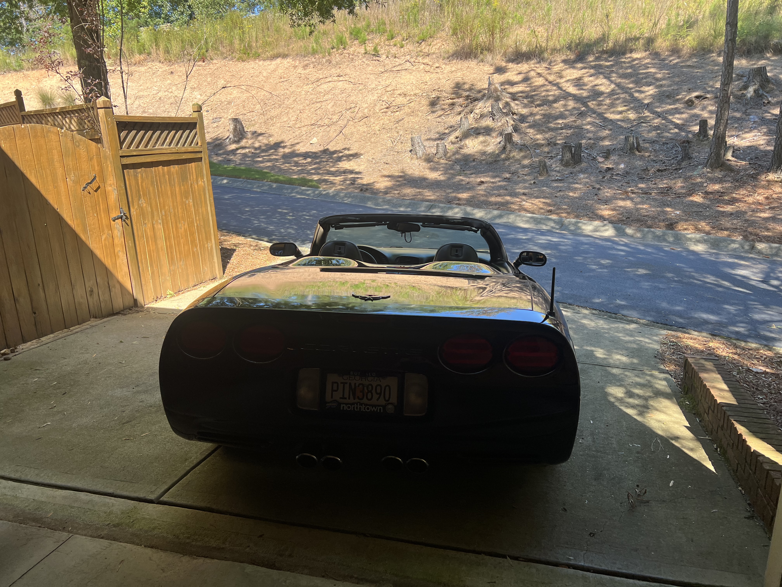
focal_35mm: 26
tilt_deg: -18.5
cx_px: 391
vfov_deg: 53.1
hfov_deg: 67.3
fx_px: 587
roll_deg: +2.7
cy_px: 294
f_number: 1.5
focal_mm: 5.7
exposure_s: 1/526
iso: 50
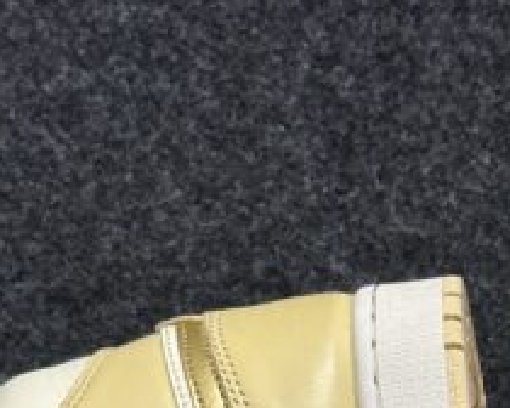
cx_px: 527
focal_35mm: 178
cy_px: 803
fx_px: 2687
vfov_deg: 8.3
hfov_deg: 10.7
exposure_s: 1/50
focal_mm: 6.86
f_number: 1.78
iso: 125
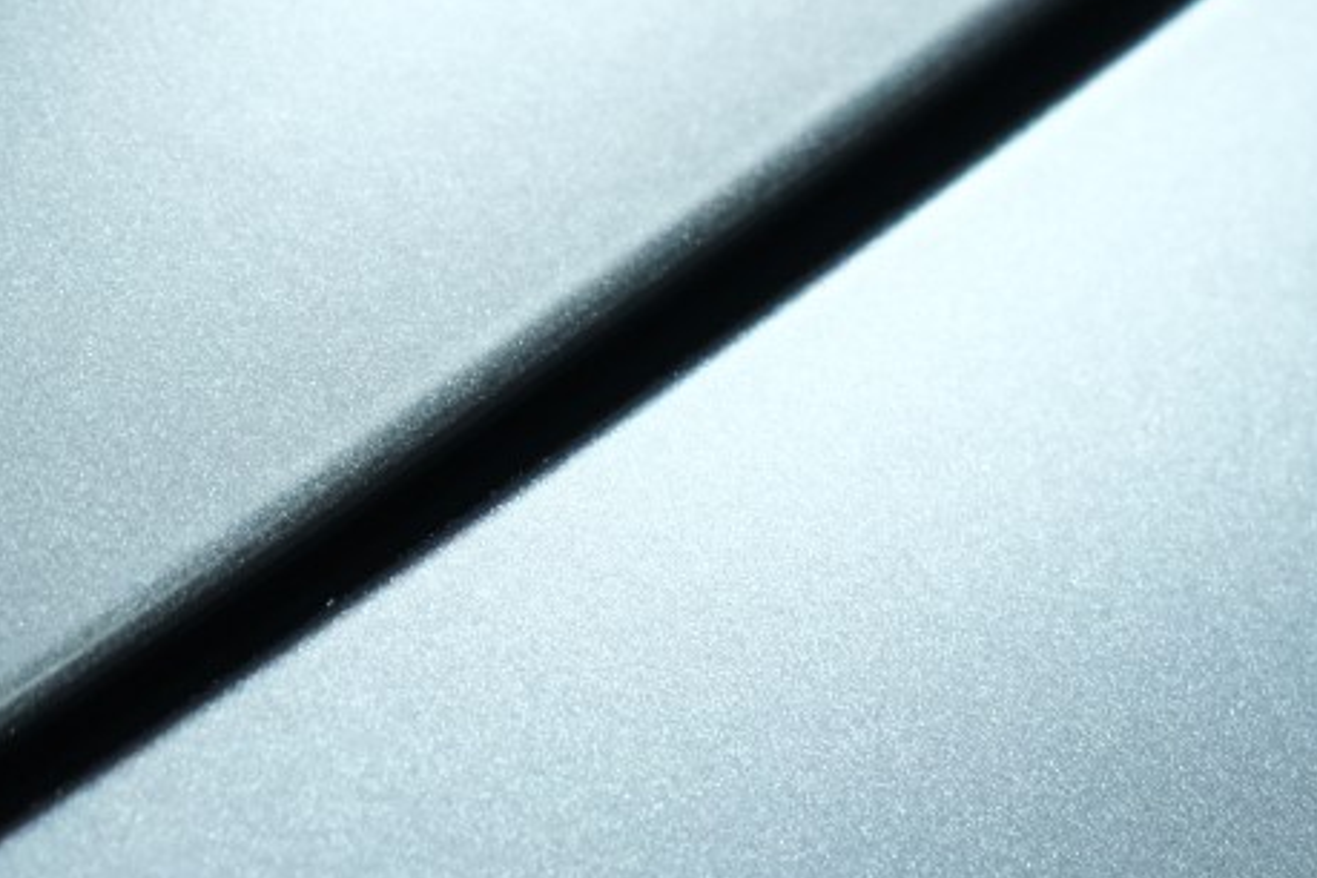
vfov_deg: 4.6
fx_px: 10718
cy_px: 1475
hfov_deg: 6.9
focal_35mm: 293
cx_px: 2298
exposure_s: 1/60
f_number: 3.2
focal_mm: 55
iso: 2000
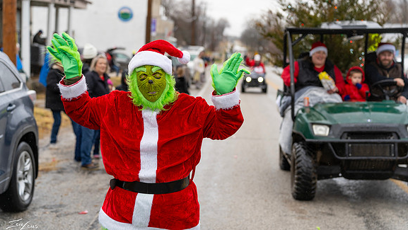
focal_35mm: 60
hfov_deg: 34.9
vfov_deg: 20.1
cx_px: 204
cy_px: 104
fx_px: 649
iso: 320
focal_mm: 57
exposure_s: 1/640
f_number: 2.8
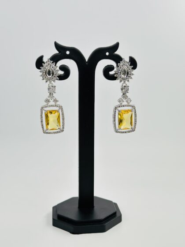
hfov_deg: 30.3
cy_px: 124
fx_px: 342
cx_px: 92
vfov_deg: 39.7
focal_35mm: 48
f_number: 1.78
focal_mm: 6.86
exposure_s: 1/1376
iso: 80
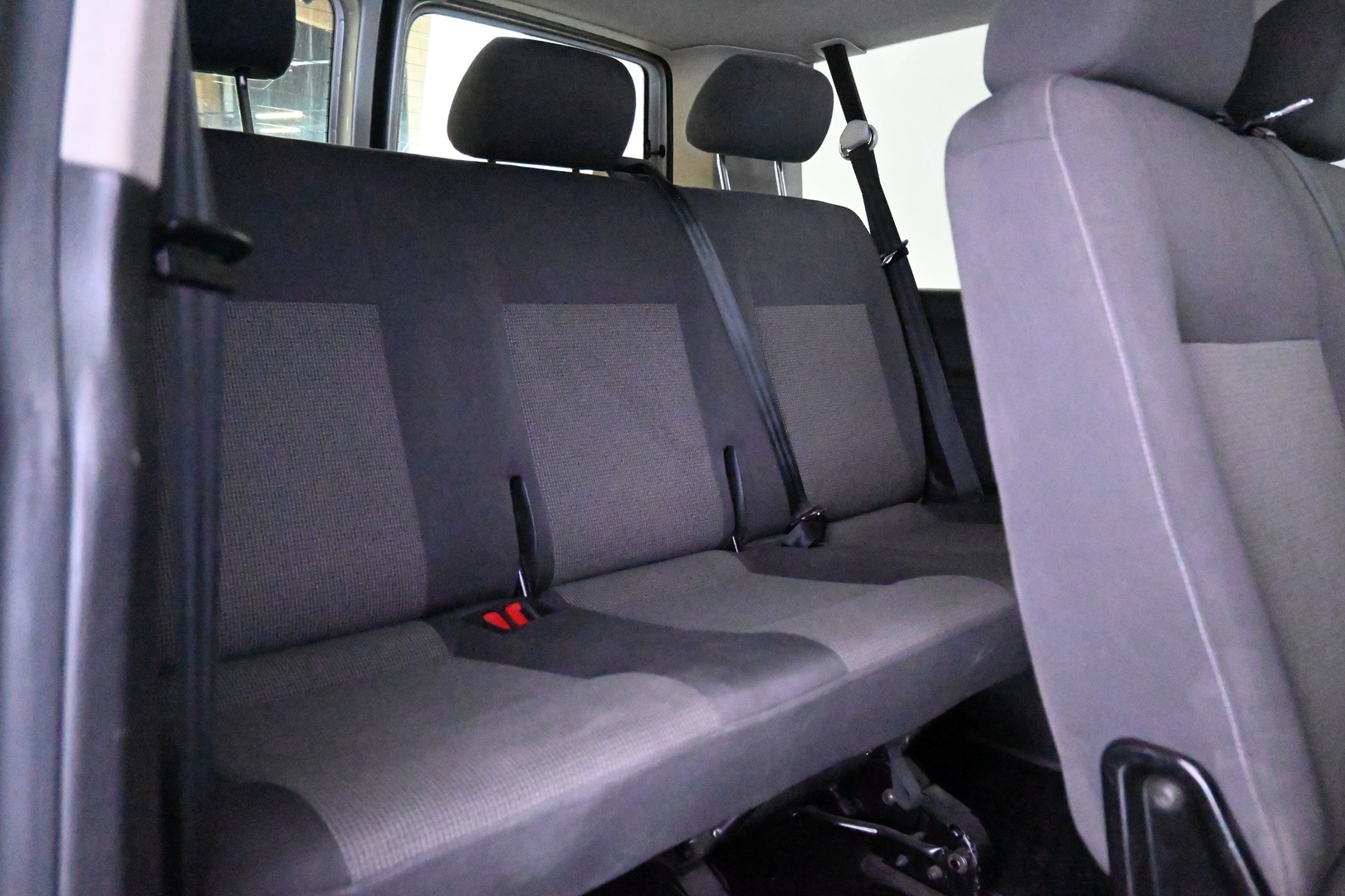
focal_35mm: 26
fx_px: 981
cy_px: 448
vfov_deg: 49.1
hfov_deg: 68.9
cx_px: 672
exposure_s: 1/30
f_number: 3.5
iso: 28800
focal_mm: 17.5
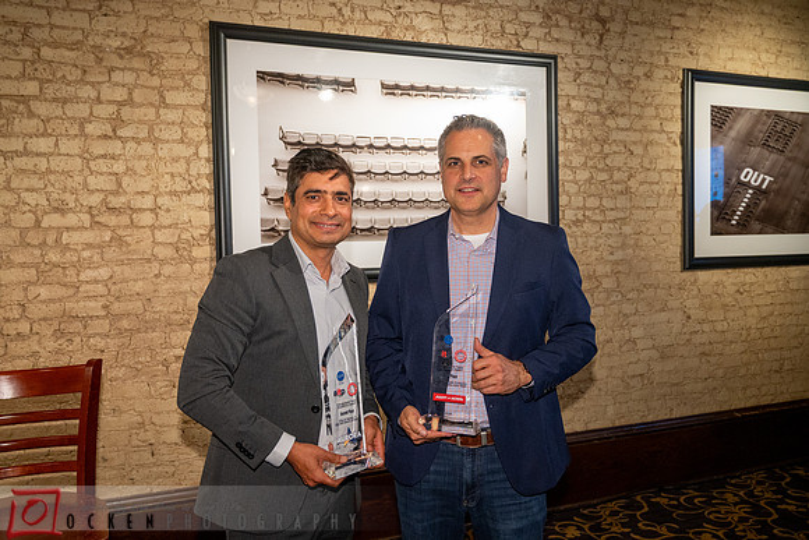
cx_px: 404
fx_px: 721
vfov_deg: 41.1
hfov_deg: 58.6
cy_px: 270
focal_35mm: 32
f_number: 4
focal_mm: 32
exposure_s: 1/200
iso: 3200
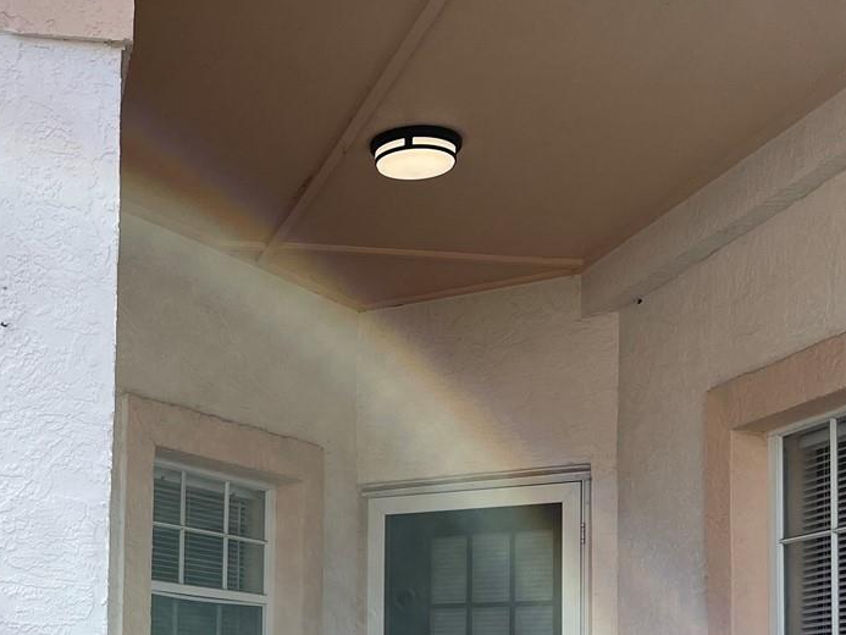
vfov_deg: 23.5
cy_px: 617
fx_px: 1467
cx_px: 122
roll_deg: -1.7
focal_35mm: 60
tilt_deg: +3.9
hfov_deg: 31.0
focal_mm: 5.1
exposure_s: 1/1339
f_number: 1.6
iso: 32
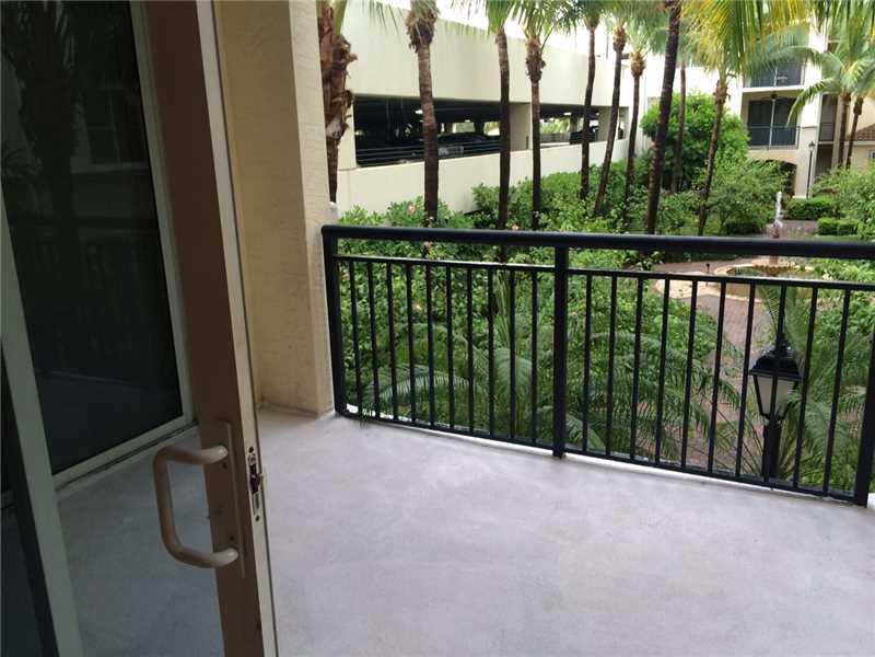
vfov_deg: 48.2
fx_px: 733
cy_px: 328
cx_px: 438
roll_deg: +2.9
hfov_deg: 61.7
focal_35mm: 29
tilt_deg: -14.9
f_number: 2.2
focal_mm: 4.15
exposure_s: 1/40
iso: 32
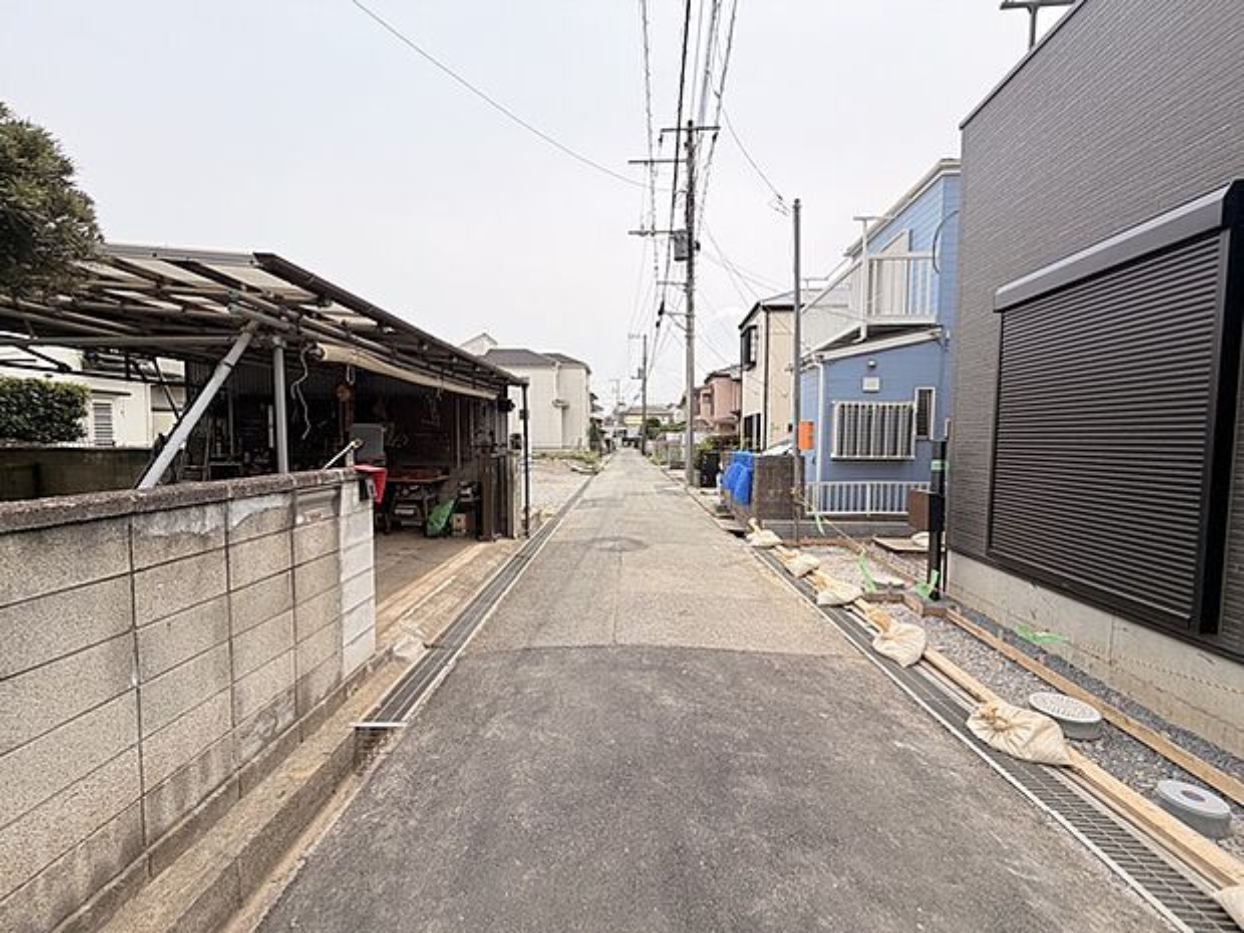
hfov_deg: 102.1
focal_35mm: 14
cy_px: 466
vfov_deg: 85.7
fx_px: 503
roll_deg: +1.6
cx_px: 622
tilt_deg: -2.7
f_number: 2.2
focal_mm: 2.22
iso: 20
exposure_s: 1/1145
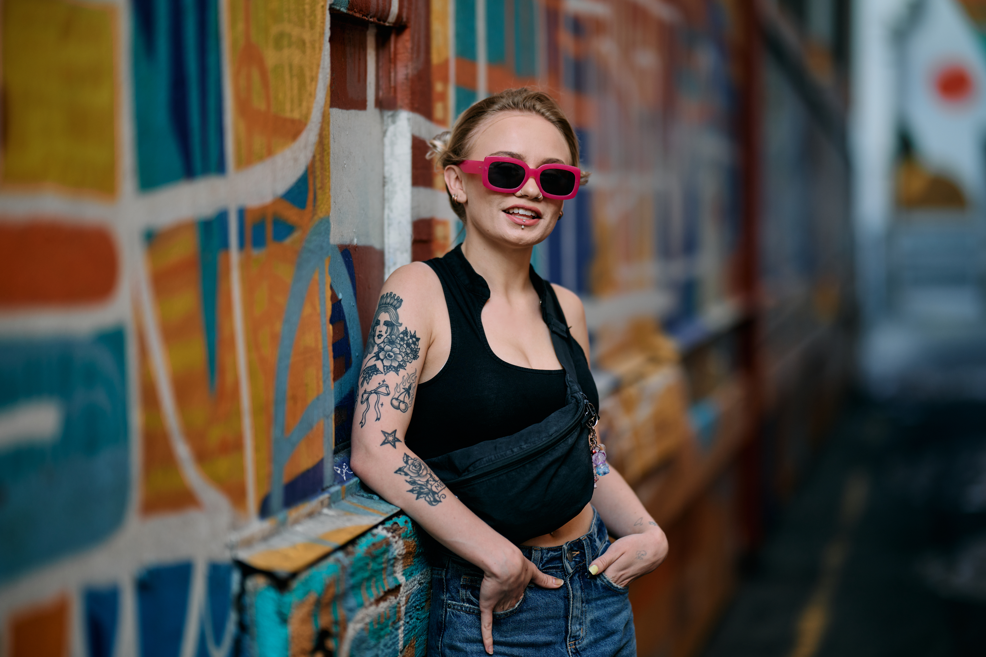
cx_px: 493
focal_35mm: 85
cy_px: 328
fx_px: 2328
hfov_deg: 23.9
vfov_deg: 16.1
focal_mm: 85
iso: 64
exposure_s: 1/800
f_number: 1.2
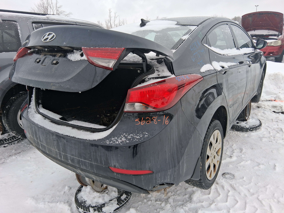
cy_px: 106
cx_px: 142
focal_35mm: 26
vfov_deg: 53.1
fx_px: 213
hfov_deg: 67.3
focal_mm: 3.98
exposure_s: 1/159
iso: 25
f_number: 1.8
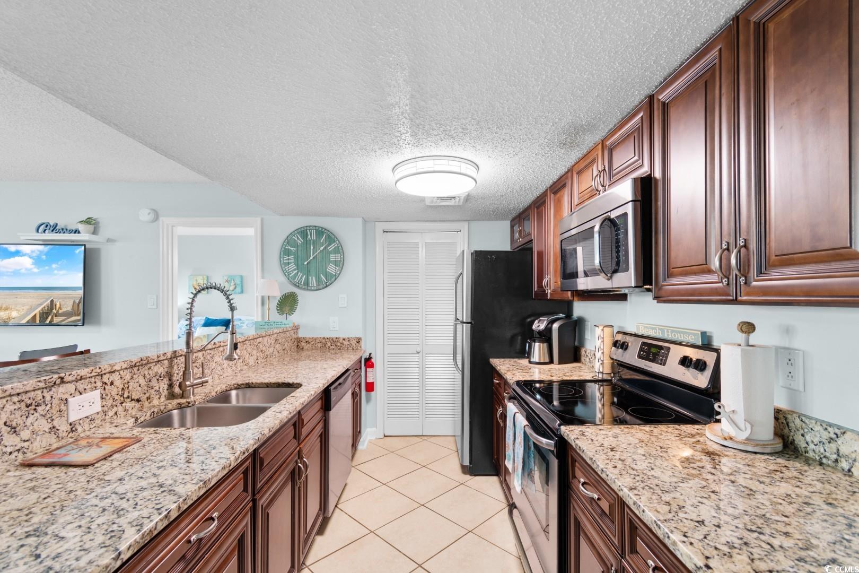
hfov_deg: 100.4
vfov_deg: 77.3
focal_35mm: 15
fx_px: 358
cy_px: 286
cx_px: 430
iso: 100
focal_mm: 10
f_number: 4.5
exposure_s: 1
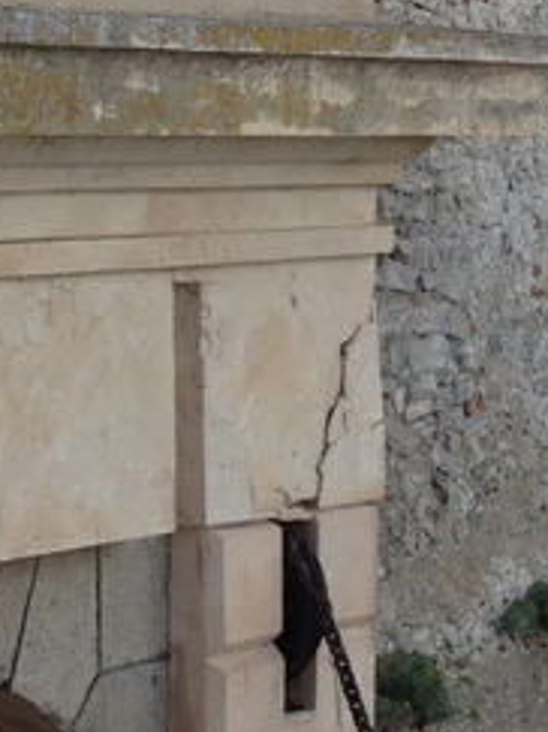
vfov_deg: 11.4
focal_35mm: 173
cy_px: 292
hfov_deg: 8.6
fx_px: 3655
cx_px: 154
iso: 64
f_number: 2.4
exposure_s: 1/424
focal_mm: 4.28
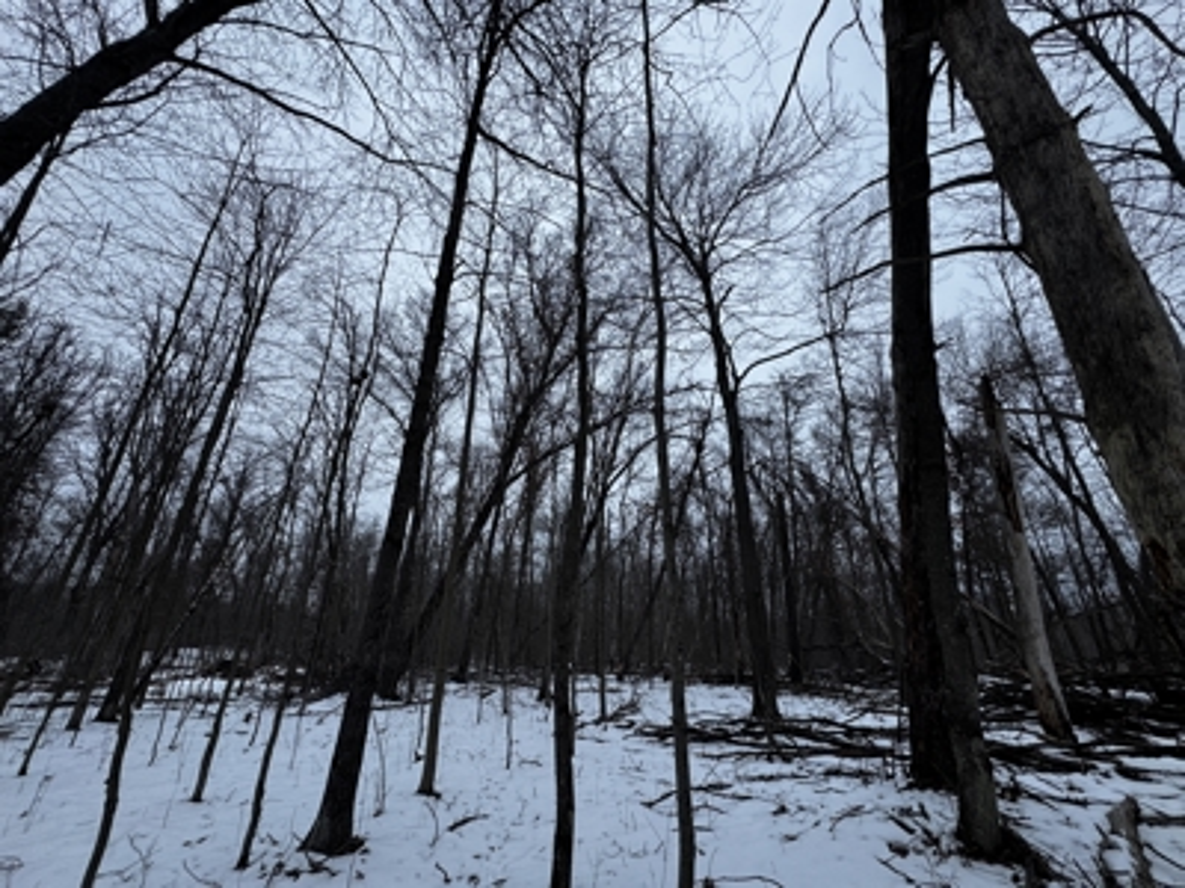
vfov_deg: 85.7
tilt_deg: +23.1
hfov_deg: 102.1
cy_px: 444
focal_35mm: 14
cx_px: 592
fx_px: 479
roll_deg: +0.0
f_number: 2.2
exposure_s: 1/556
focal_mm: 2.22
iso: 40
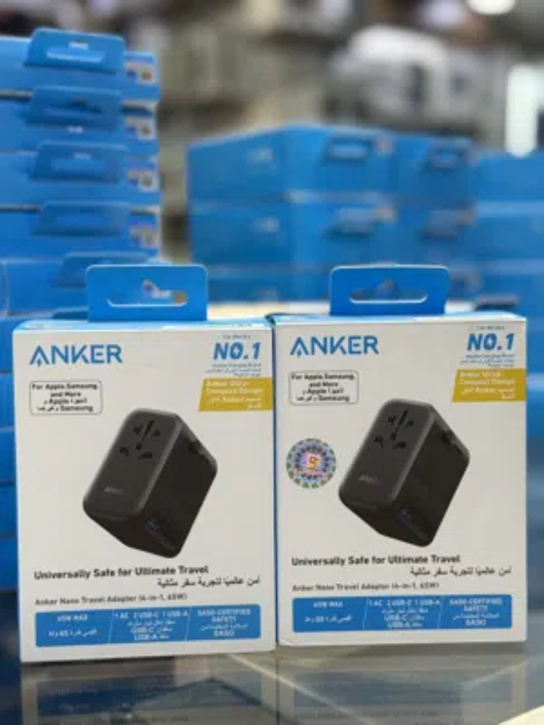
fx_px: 1006
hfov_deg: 30.3
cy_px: 362
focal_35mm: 48
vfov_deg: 39.7
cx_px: 272
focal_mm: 6.76
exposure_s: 1/100
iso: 50
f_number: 1.78
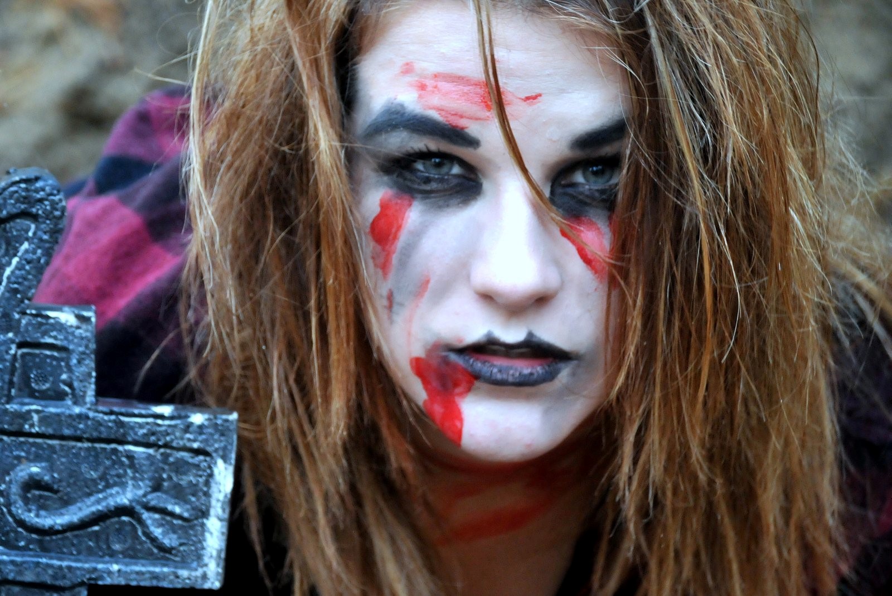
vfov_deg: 8.7
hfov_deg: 13.0
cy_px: 298
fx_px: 3905
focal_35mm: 158
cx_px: 446
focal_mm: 105
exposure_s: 1/25
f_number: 5.3
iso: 800
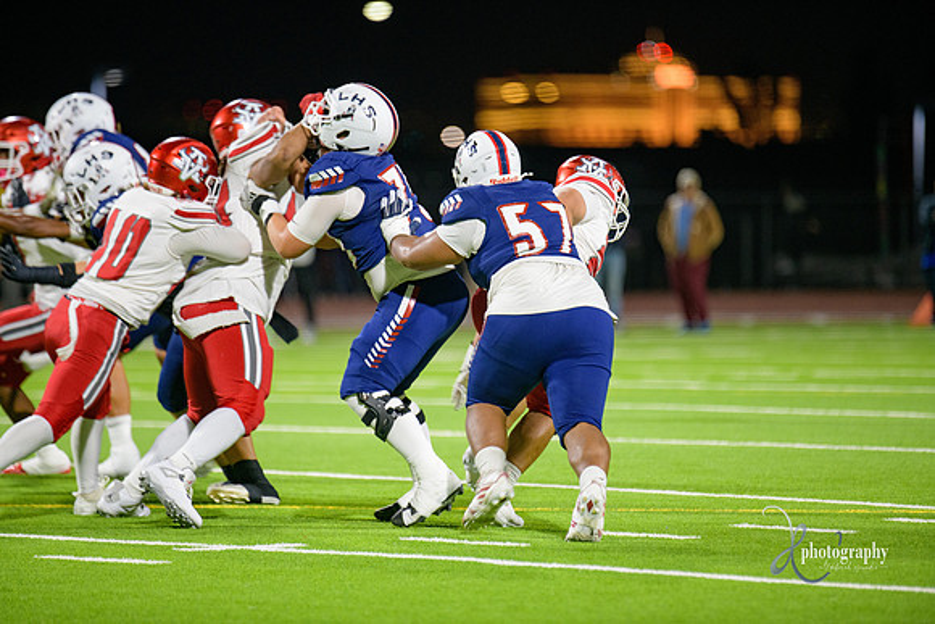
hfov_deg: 6.9
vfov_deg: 4.6
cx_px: 468
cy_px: 312
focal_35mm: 300
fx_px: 7793
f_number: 2.8
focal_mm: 300
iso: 2000
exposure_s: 1/250
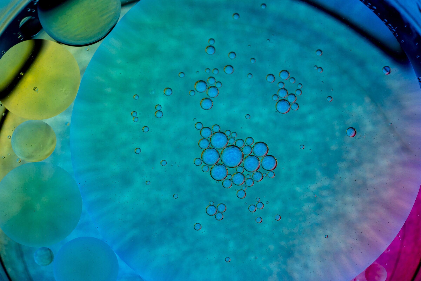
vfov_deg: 15.2
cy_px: 140
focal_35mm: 90
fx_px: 1052
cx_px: 210
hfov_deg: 22.6
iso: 100
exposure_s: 1/1.25
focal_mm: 60
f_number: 13
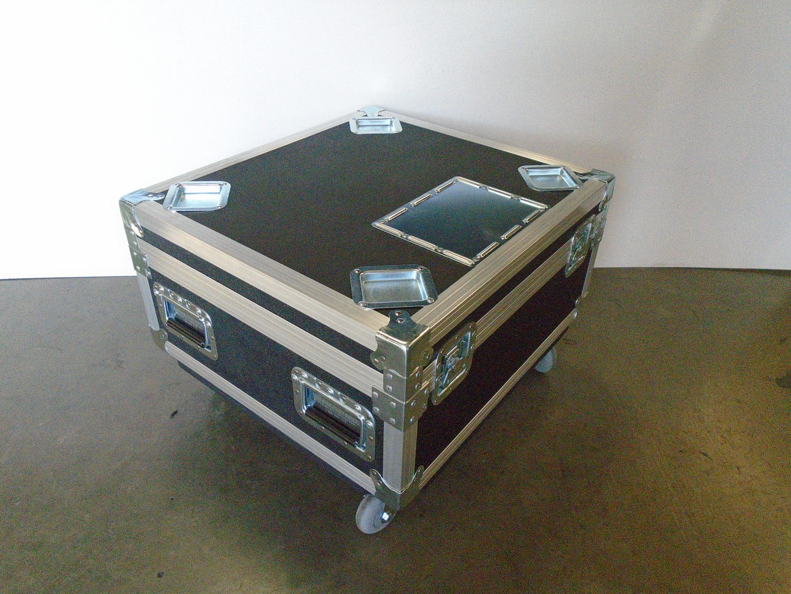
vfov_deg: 53.1
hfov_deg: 67.3
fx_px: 594
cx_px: 396
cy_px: 297
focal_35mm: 26
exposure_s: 1/200
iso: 800
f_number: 3.2
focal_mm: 4.6
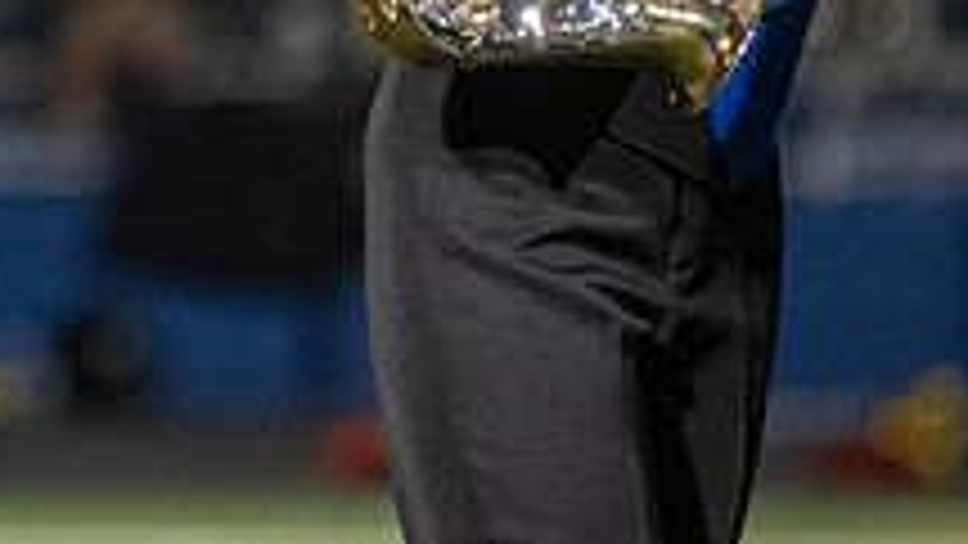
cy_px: -323
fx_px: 24207
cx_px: -309
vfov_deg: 1.3
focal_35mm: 943
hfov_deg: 2.3
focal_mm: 190
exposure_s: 1/500
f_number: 2.8
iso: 4000
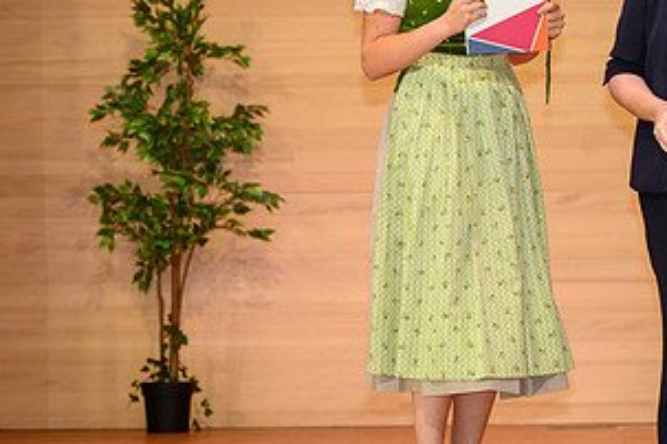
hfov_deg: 8.2
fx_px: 4613
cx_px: 582
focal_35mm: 249
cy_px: 15
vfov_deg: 5.5
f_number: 5
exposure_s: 1/200
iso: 2000
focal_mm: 105
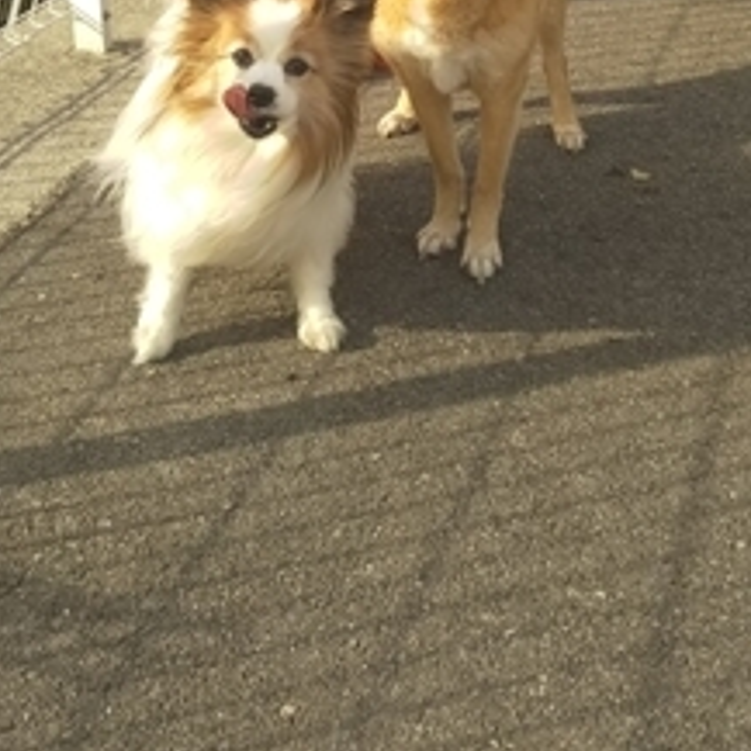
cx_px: 362
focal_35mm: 61
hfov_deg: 28.2
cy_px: 10
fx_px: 1497
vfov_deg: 26.7
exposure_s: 1/418
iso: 40
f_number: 2.2
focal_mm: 4
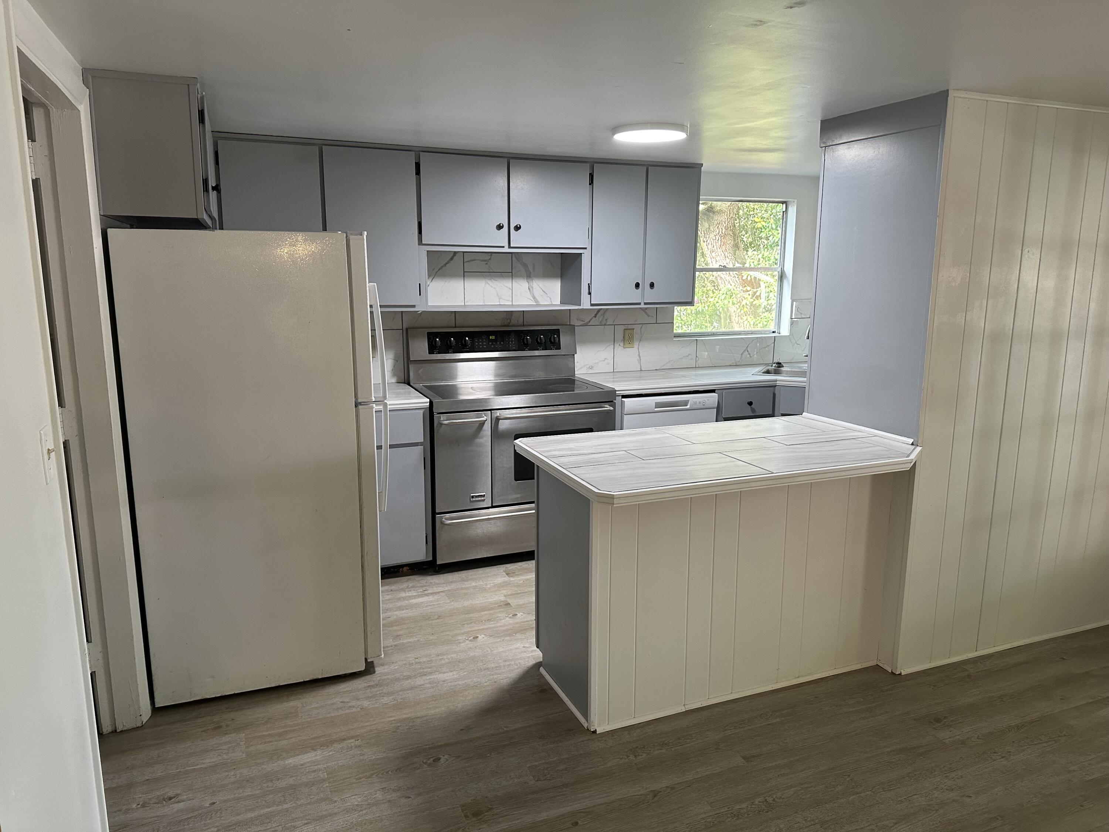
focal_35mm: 24
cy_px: 416
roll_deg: +0.4
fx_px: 769
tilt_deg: -10.6
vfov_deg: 56.8
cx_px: 554
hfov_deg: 71.6
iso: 200
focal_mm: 6.86
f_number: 1.78
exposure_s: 1/60
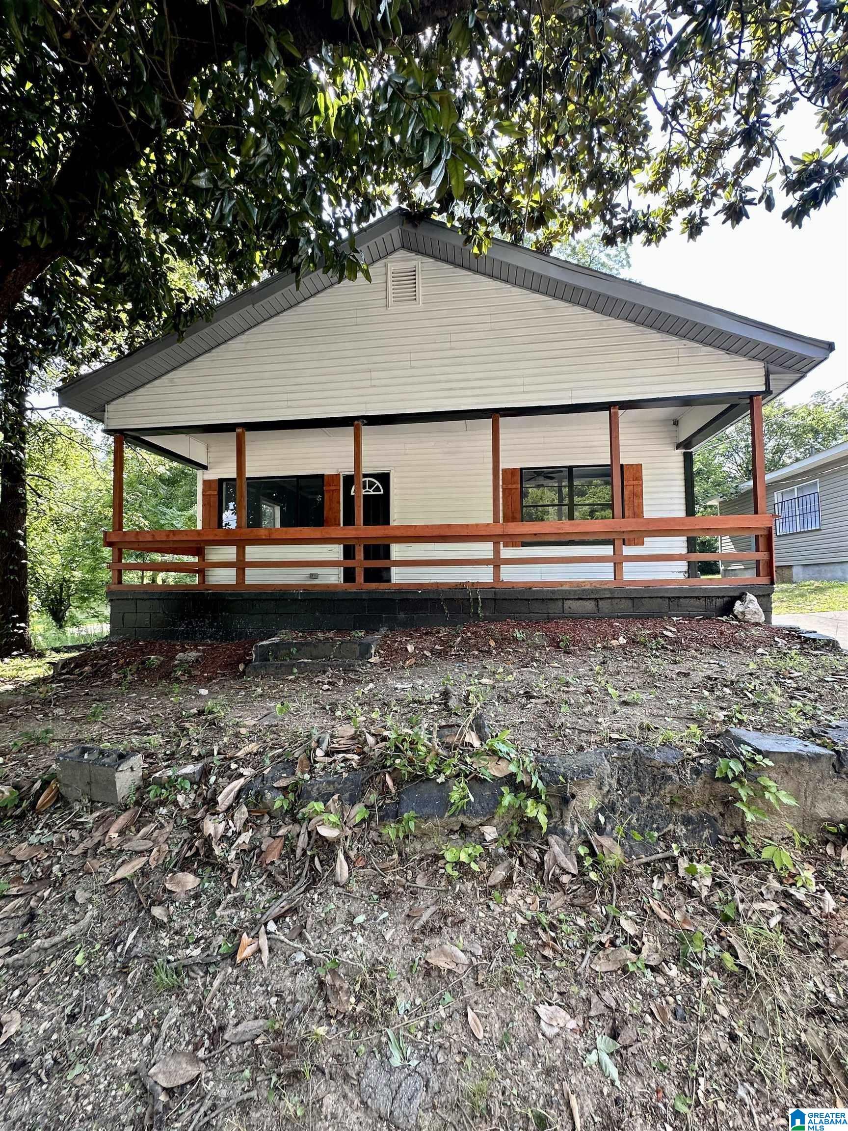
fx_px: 457
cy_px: 566
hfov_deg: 85.7
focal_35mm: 14
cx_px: 424
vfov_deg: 102.1
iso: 40
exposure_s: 1/99
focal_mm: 2.22
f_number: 2.2
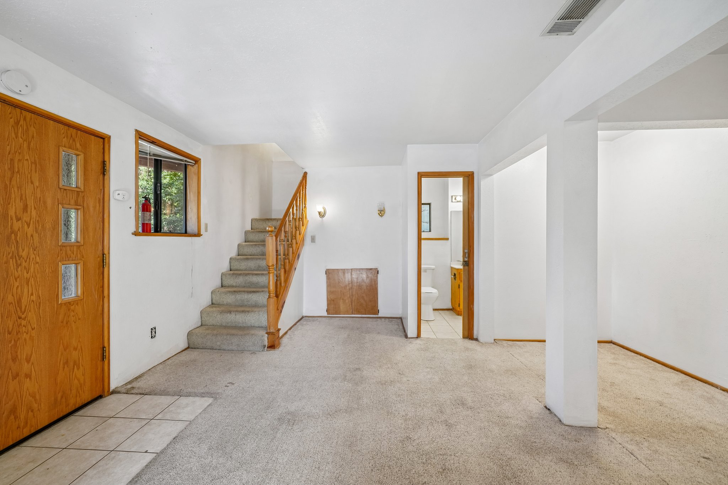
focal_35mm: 14
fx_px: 283
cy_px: 242
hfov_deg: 104.3
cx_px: 364
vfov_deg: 81.2
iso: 400
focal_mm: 14
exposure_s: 1/13
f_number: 8
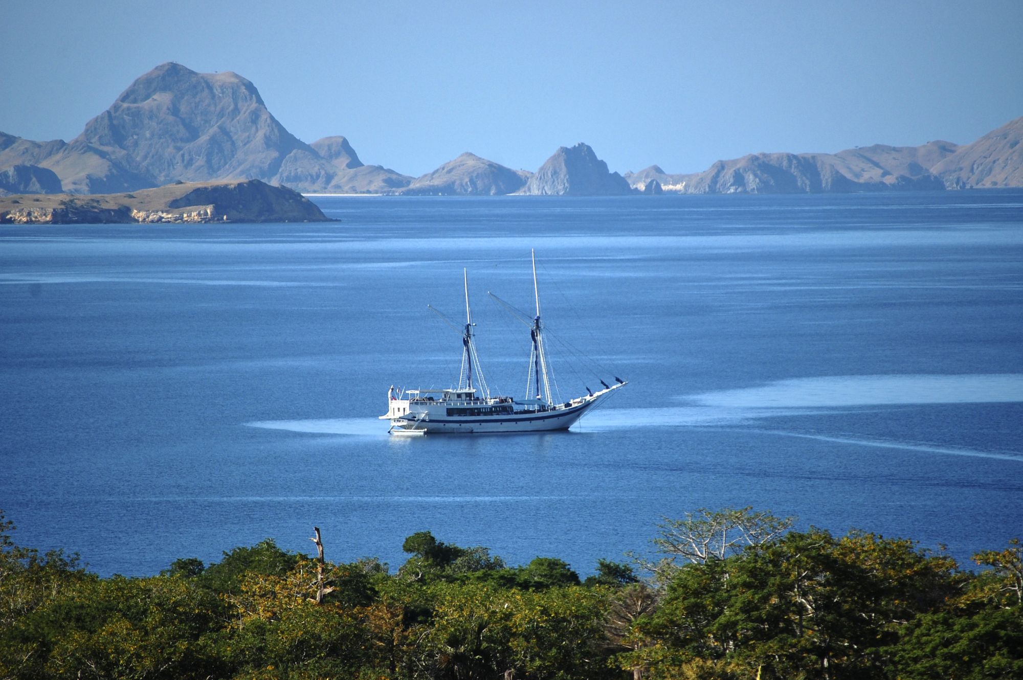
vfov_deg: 4.6
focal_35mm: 300
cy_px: 340
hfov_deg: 6.9
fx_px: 8518
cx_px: 512
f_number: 5.6
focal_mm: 200
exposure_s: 1/1000
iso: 200
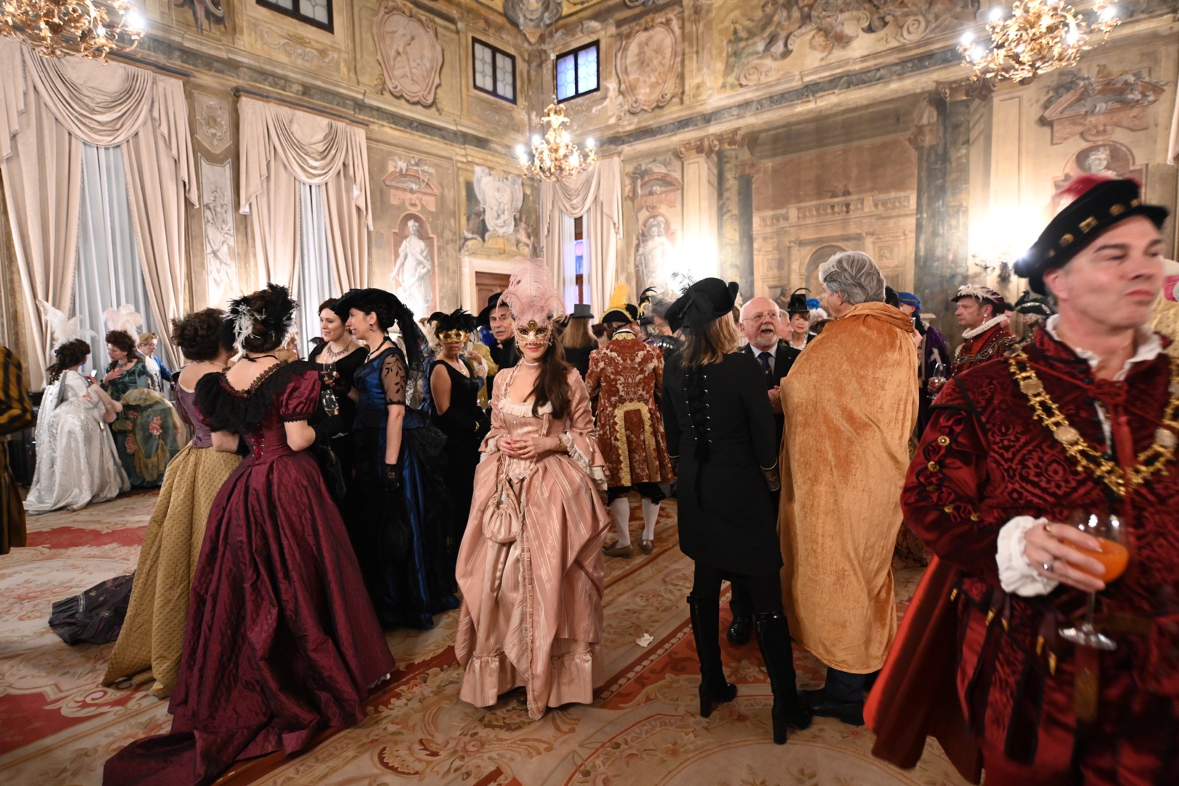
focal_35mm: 19
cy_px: 393
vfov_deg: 64.6
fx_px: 622
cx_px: 590
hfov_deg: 86.9
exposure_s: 1/30
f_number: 2.8
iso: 4000
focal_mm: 19
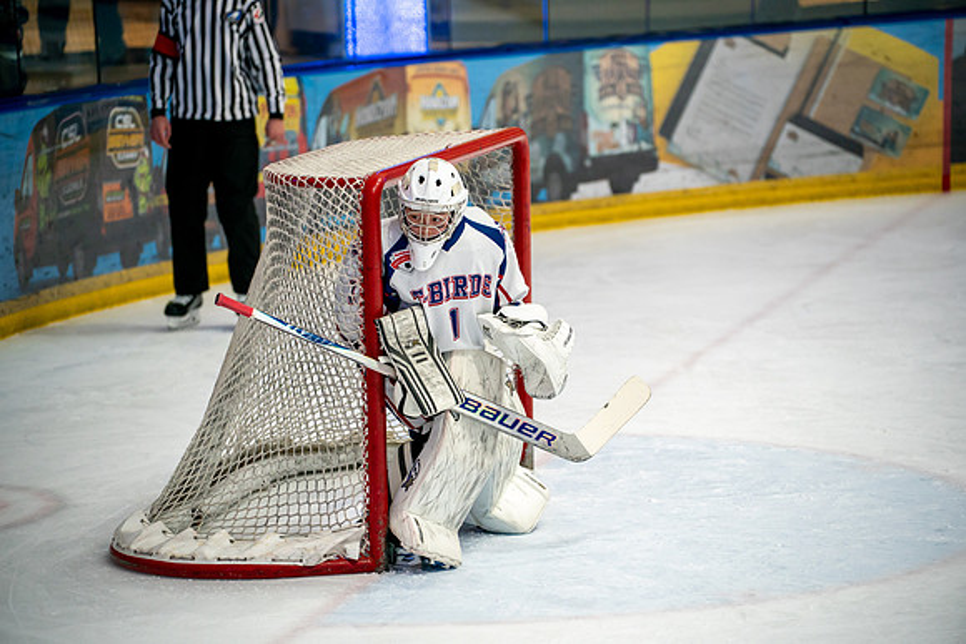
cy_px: 322
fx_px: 4026
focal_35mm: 150
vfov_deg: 9.2
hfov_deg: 13.7
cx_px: 483
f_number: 3.2
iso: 2500
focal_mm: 150
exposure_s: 1/800
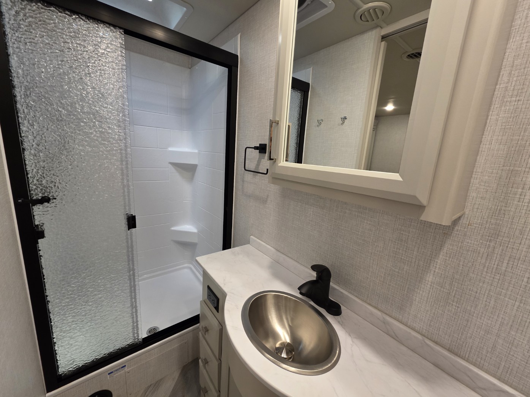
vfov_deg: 89.9
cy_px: 198
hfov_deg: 106.2
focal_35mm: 13
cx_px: 265
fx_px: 199
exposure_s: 1/60
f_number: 1.9
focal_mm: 2.2
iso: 200
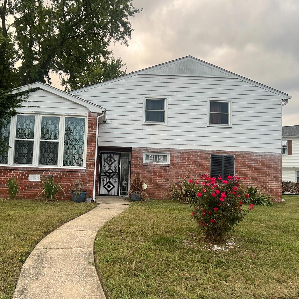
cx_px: 123
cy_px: 148
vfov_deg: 52.5
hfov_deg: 52.2
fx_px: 303
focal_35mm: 31
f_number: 1.5
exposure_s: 1/84
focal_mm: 5.7
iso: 125
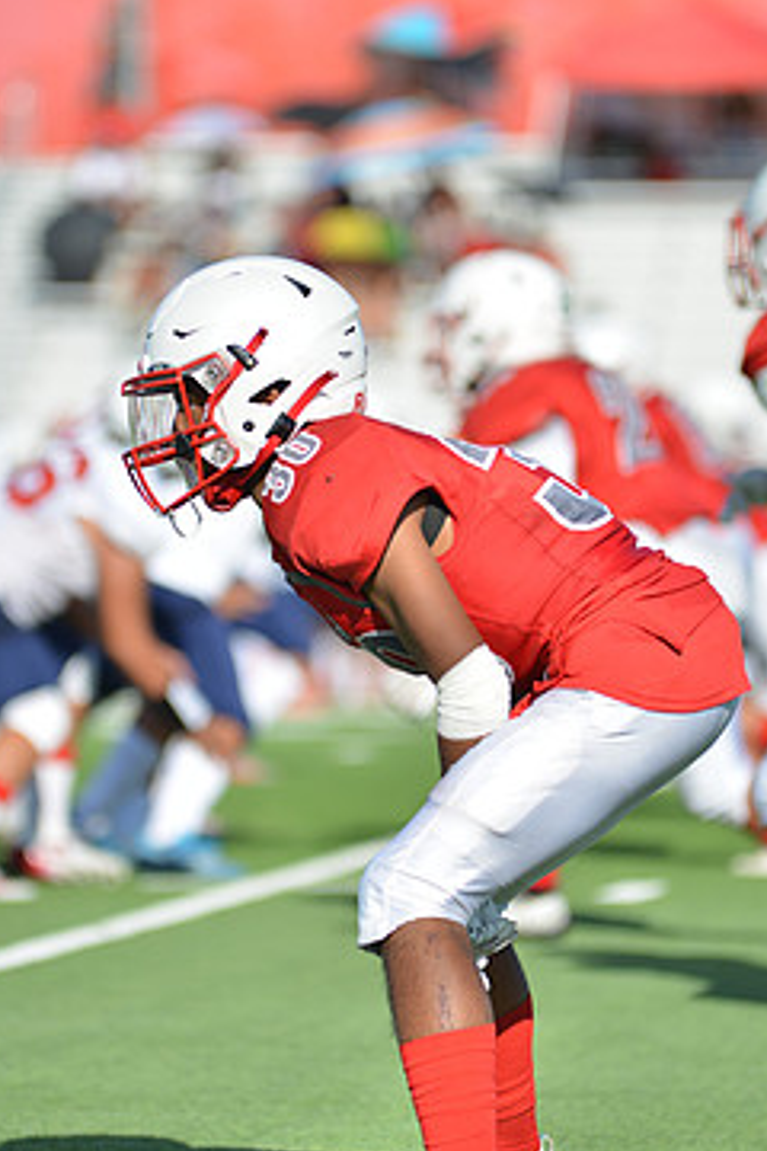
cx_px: 320
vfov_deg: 6.4
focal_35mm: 322
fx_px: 10290
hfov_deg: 4.3
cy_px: 580
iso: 100
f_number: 2.8
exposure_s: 1/1600
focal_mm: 200
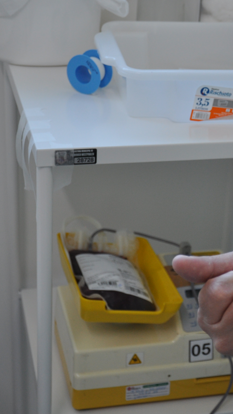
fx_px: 967
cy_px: 199
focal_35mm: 88
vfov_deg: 24.2
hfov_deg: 13.7
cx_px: 162
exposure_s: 1/80
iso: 400
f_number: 4.2
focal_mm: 32
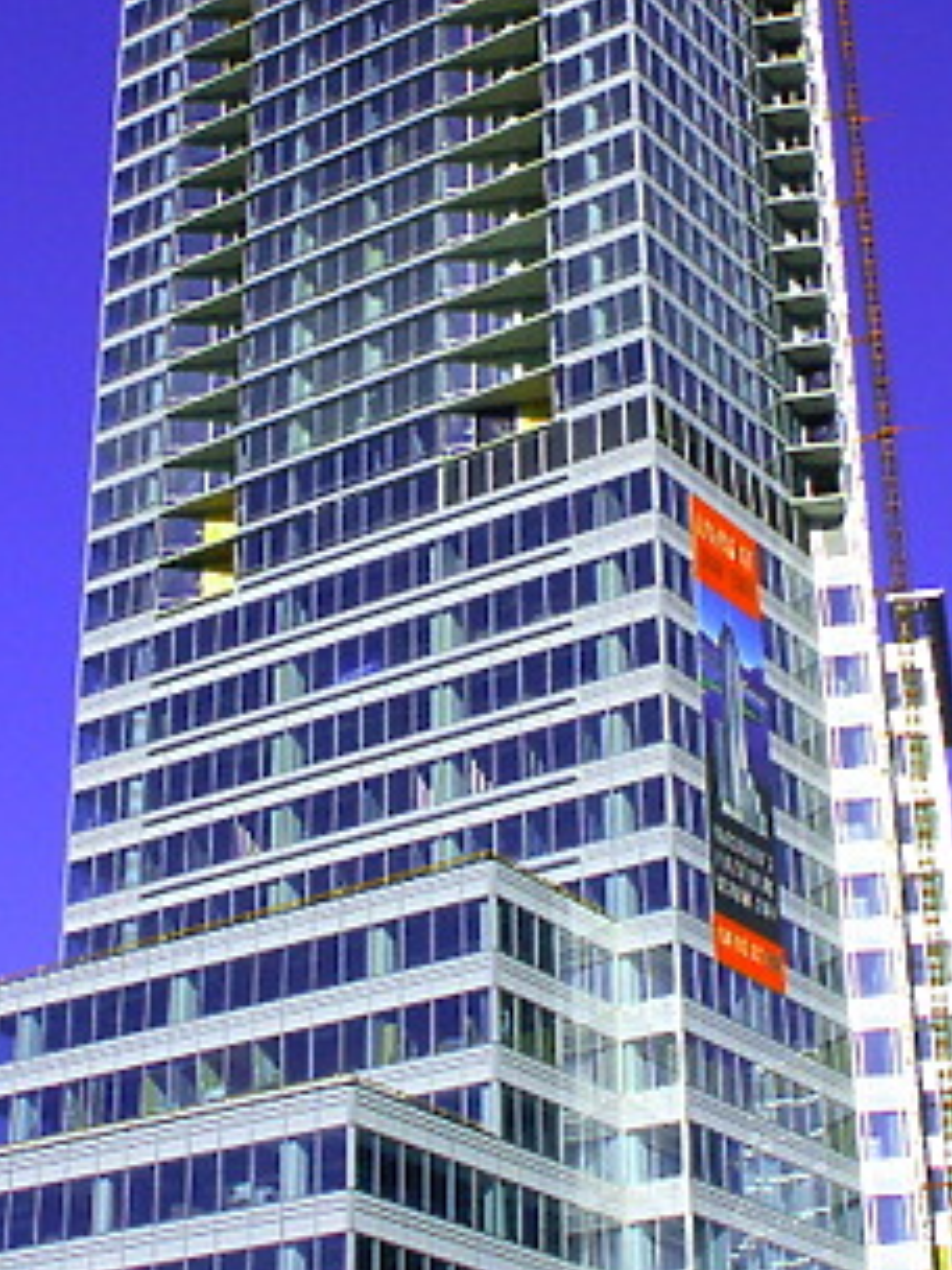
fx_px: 2457
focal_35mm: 67
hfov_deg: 21.9
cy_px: 581
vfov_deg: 29.0
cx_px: 434
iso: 100
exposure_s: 1/500
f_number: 9
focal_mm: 8.91
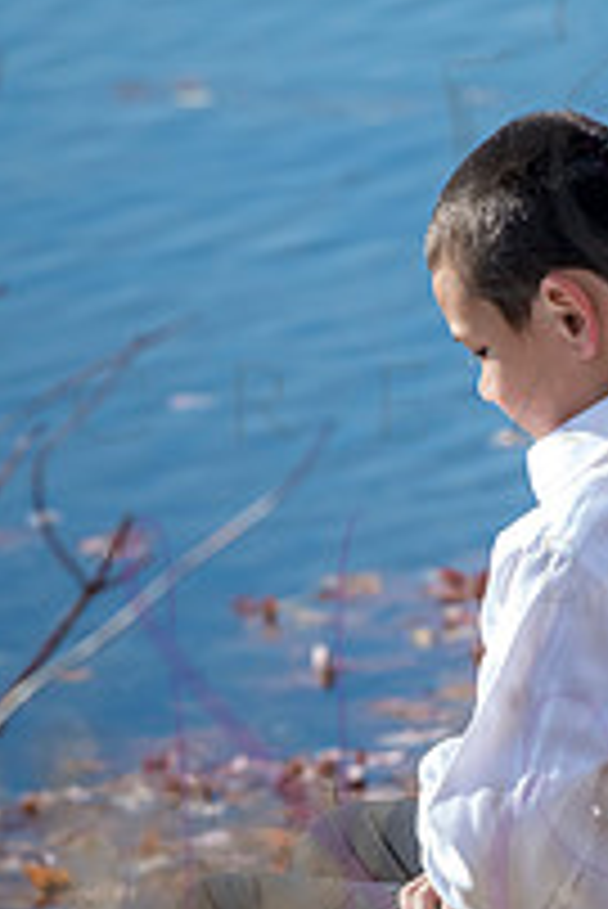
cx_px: 671
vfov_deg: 6.4
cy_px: 562
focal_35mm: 323
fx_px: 8168
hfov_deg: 4.3
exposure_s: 1/800
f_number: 6.3
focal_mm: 145
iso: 400
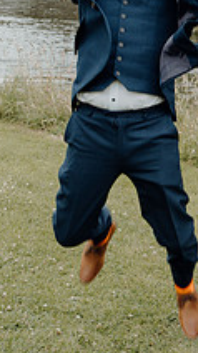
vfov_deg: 20.1
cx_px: 273
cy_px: 94
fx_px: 991
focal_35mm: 106
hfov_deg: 11.1
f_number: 5
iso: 160
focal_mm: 37
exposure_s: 1/200
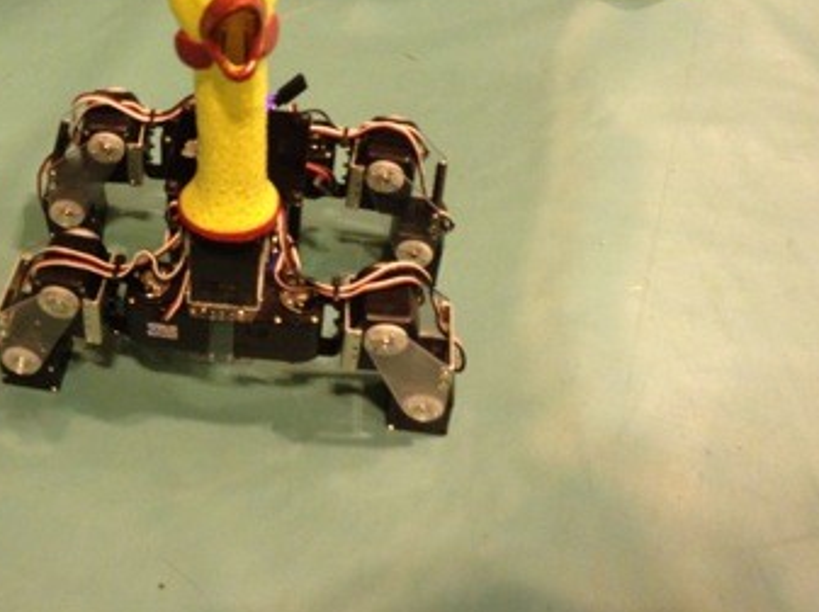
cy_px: 230
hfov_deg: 36.1
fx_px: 1229
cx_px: 221
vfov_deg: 27.9
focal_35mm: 52
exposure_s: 1/20
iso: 320
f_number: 2.4
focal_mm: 4.28
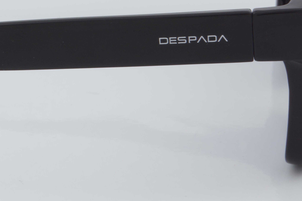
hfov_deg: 12.6
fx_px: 1359
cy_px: 31
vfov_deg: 8.5
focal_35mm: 162
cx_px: 14
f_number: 32
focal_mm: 50
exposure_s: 1/4
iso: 100
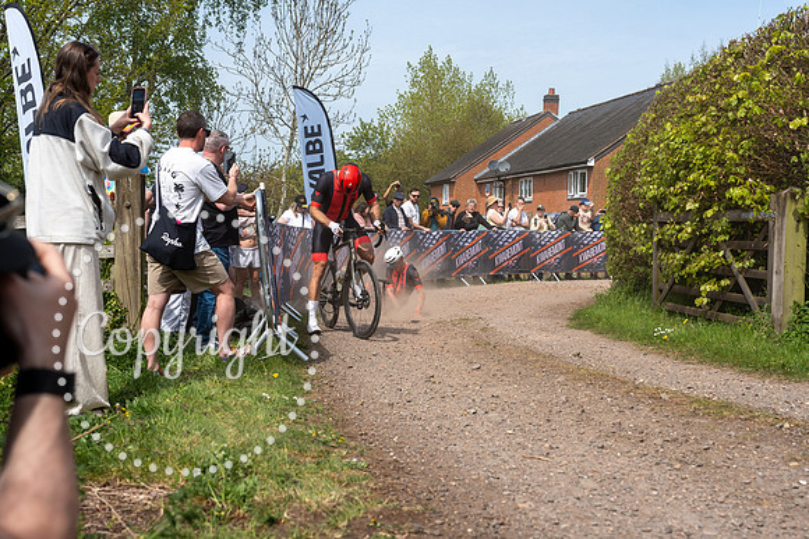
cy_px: 270
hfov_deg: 46.4
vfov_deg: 31.9
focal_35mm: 42
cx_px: 404
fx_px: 944
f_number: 5.6
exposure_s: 1/1000
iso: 200
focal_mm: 42
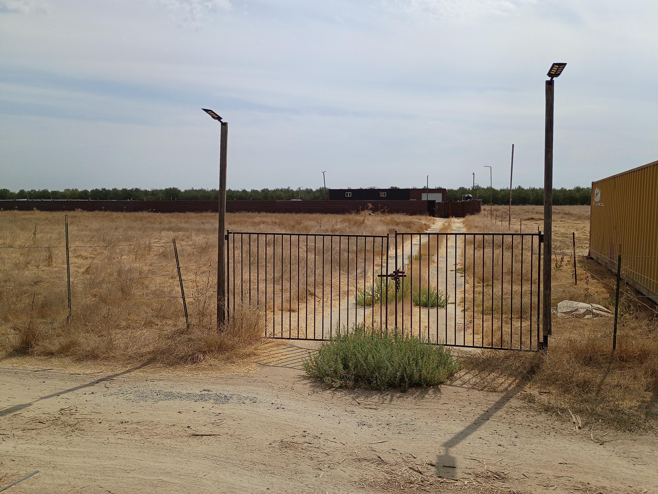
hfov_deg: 61.7
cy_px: 247
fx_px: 551
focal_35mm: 29
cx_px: 329
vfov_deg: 48.2
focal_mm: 4.27
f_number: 1.8
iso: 105
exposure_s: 1/2674
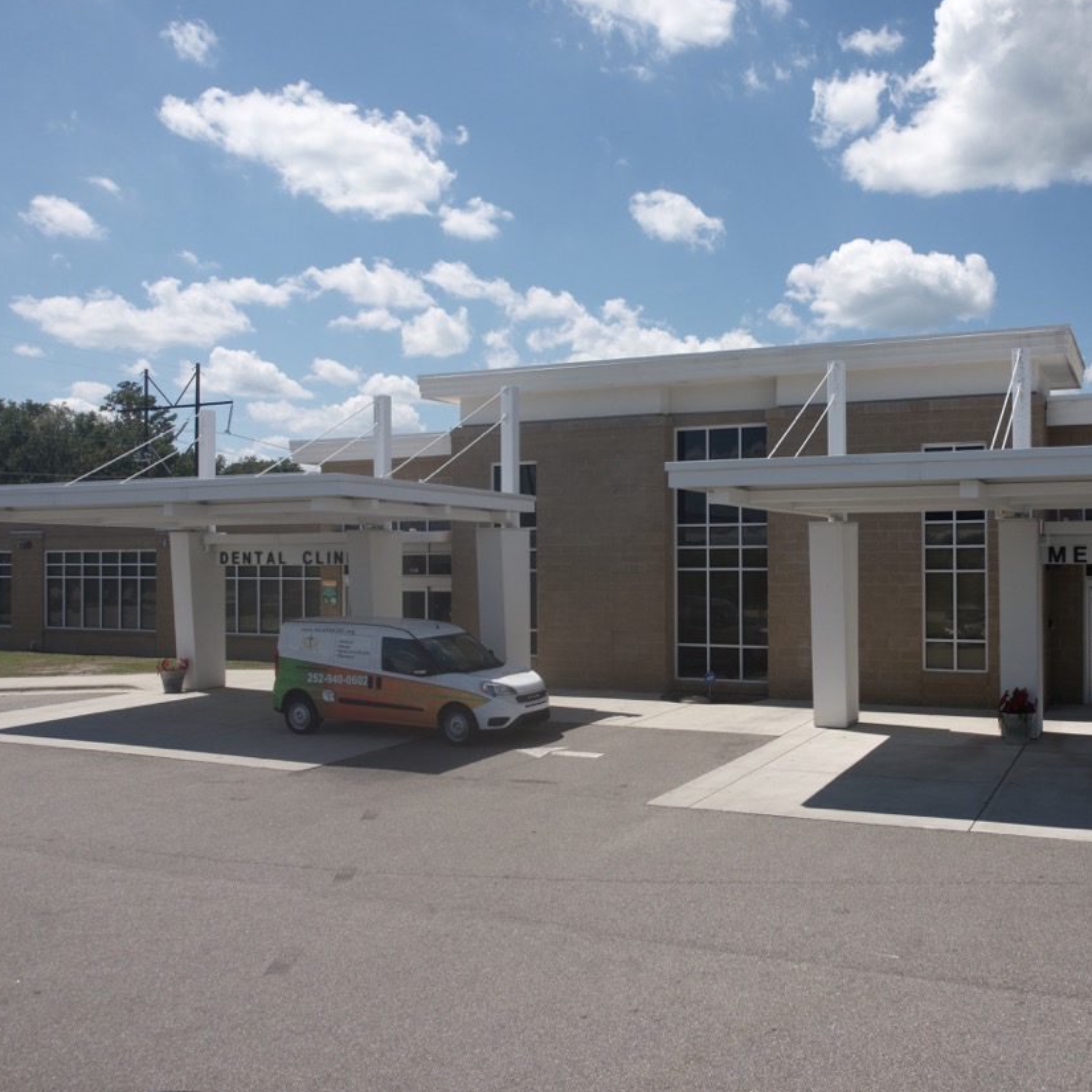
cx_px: 727
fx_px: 1035
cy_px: 531
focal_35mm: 29
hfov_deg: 54.5
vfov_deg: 55.6
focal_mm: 8.38
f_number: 2.8
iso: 110
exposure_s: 1/725
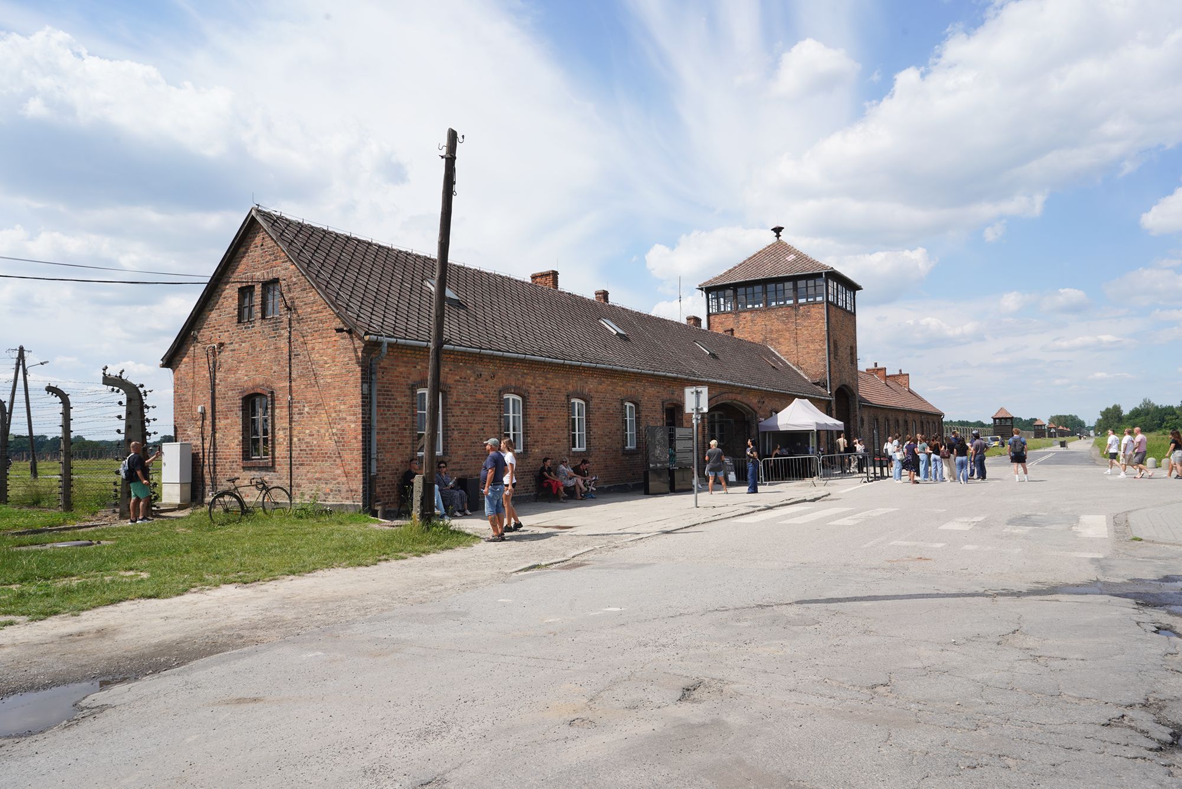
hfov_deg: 73.7
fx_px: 788
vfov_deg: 53.1
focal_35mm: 24
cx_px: 591
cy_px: 394
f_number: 14
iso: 100
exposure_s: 1/100
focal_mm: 24
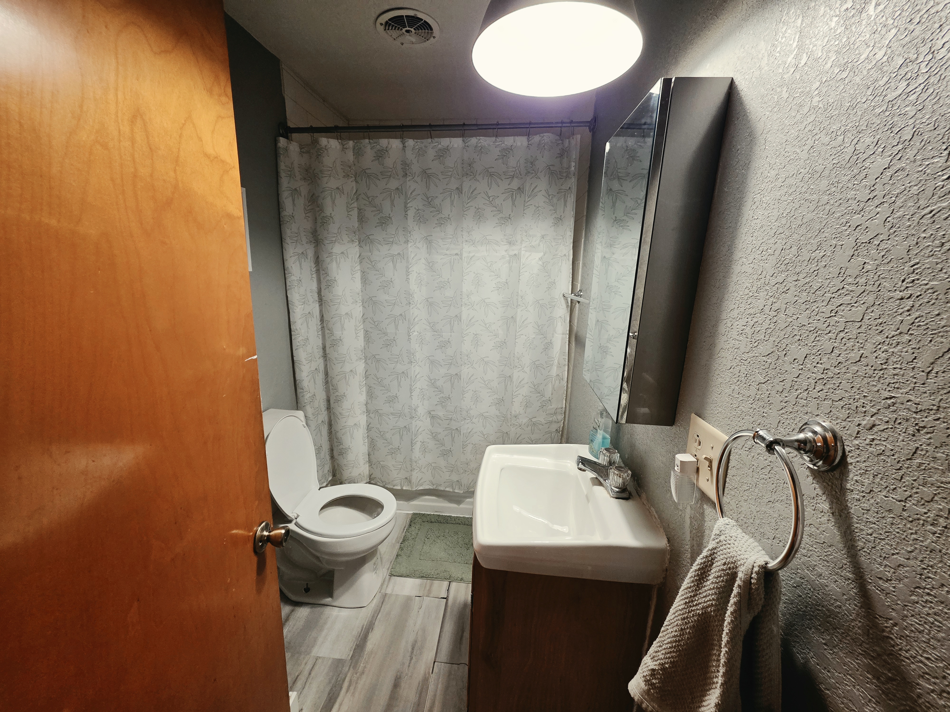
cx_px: 475
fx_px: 357
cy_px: 356
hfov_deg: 106.2
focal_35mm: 13
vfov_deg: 89.9
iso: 250
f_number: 1.9
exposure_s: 1/120
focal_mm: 2.2
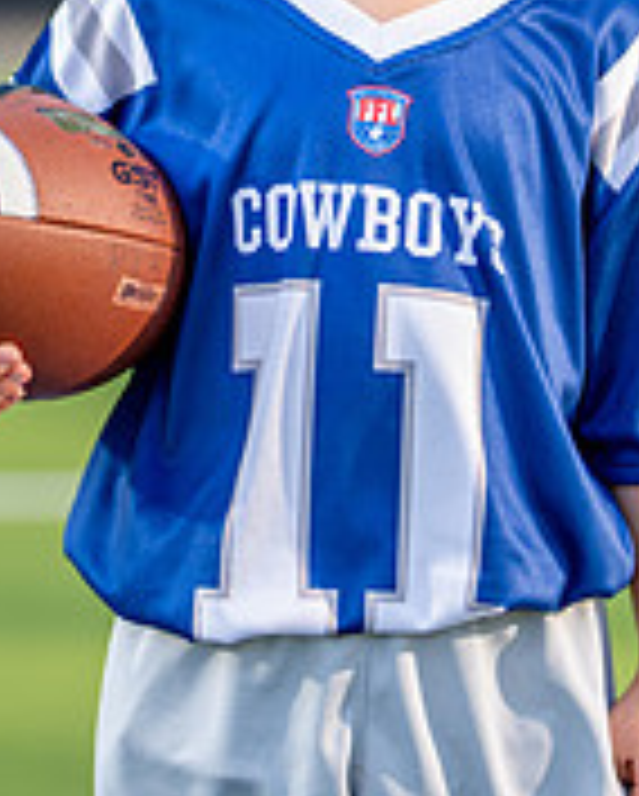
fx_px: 4460
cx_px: 418
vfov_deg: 10.2
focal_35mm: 189
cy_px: 91
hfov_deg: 8.2
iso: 125
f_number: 1.2
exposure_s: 1/2500
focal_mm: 50
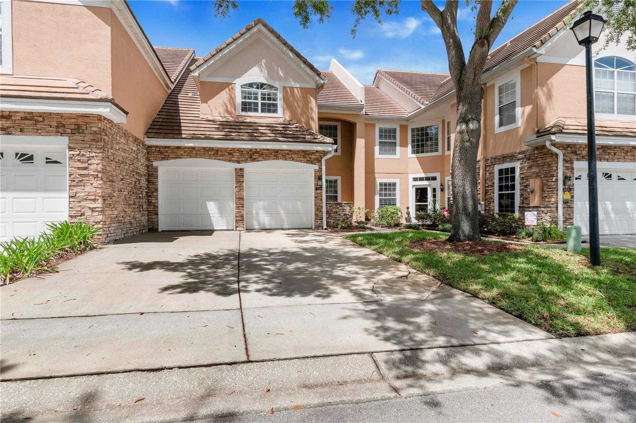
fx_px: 344
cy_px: 212
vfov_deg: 63.2
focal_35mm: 20
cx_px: 318
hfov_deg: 85.4
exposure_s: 1/1000
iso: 140
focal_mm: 13
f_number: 7.1
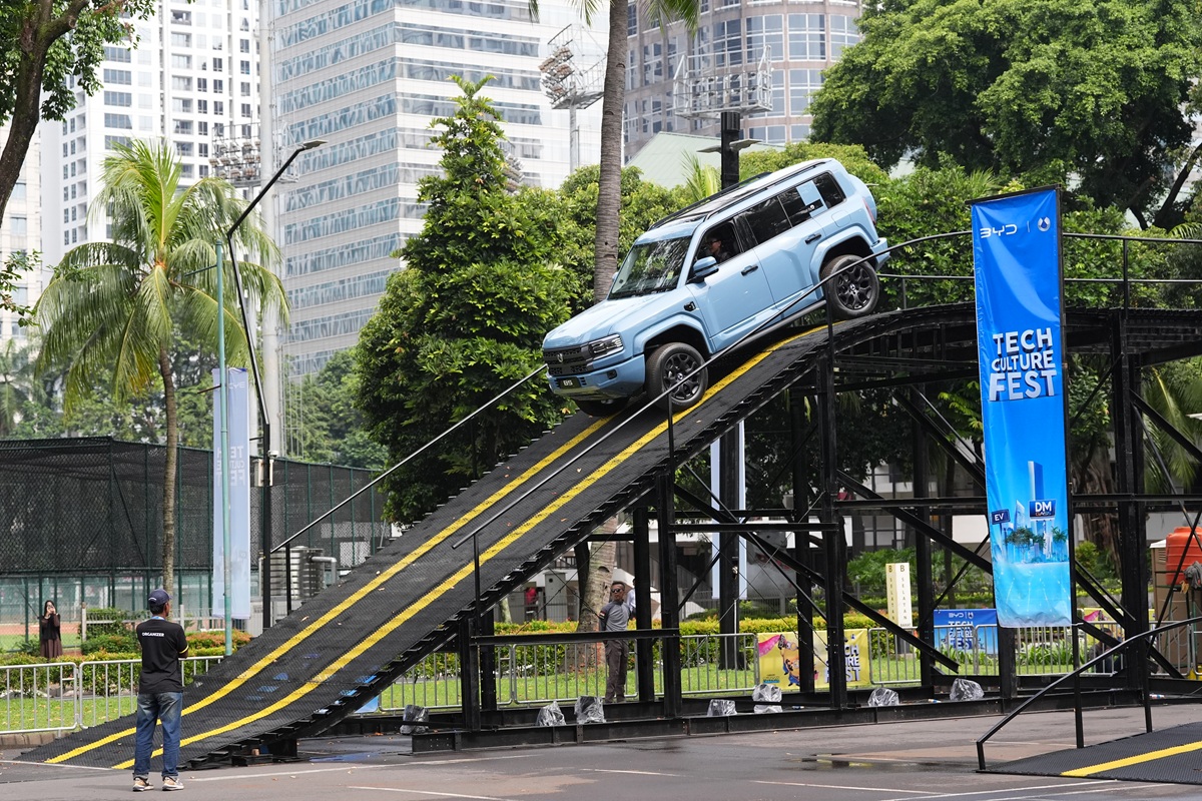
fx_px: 2638
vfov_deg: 17.3
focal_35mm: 79
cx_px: 601
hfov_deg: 25.7
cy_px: 400
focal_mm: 79
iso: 2000
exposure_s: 1/6400
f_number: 4
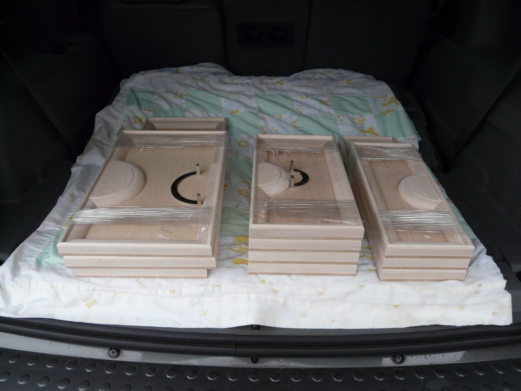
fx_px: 421
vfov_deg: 49.7
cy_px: 196
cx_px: 260
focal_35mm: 28
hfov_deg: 63.4
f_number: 2.8
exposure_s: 1/80
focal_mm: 4.6
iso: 100
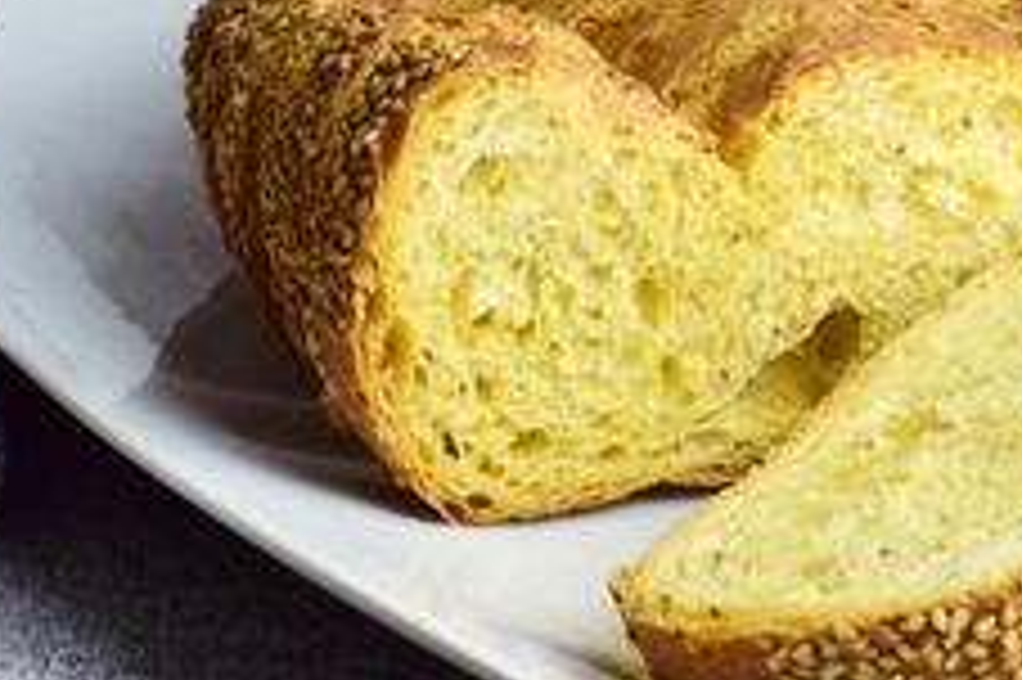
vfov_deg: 8.1
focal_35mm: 169
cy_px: 299
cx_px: 437
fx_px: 4794
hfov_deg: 12.2
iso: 100
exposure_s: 1/5
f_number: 14
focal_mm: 50
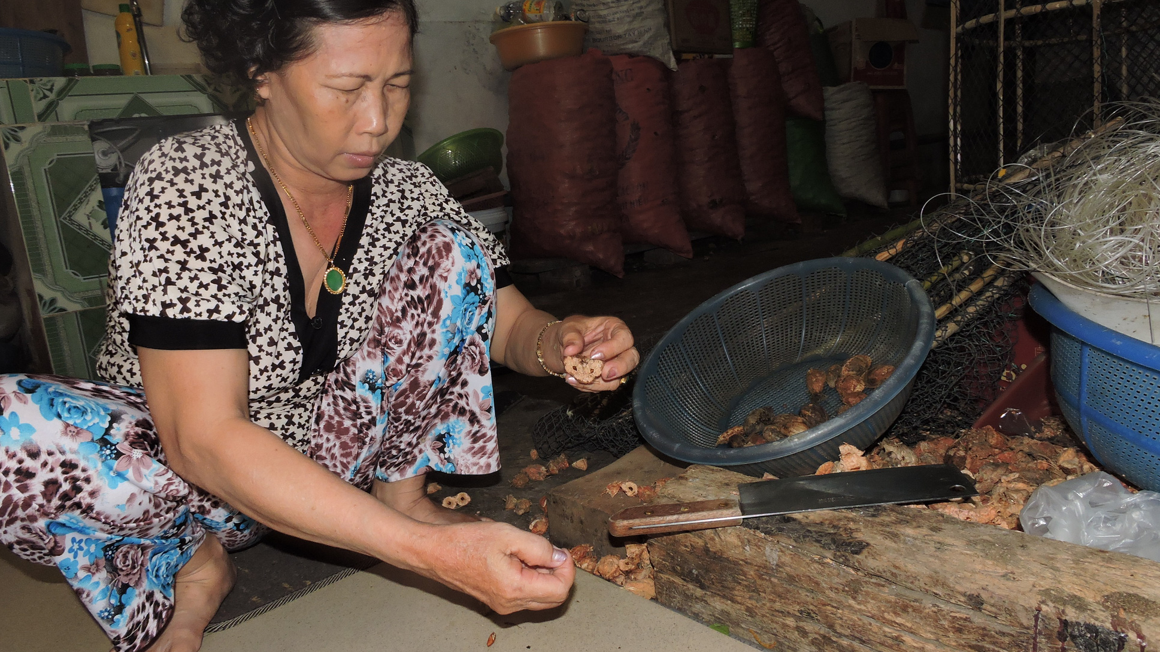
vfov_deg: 42.9
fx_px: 830
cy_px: 328
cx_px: 585
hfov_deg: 69.9
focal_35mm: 27
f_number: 3.3
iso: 200
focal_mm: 4.3
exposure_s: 1/30
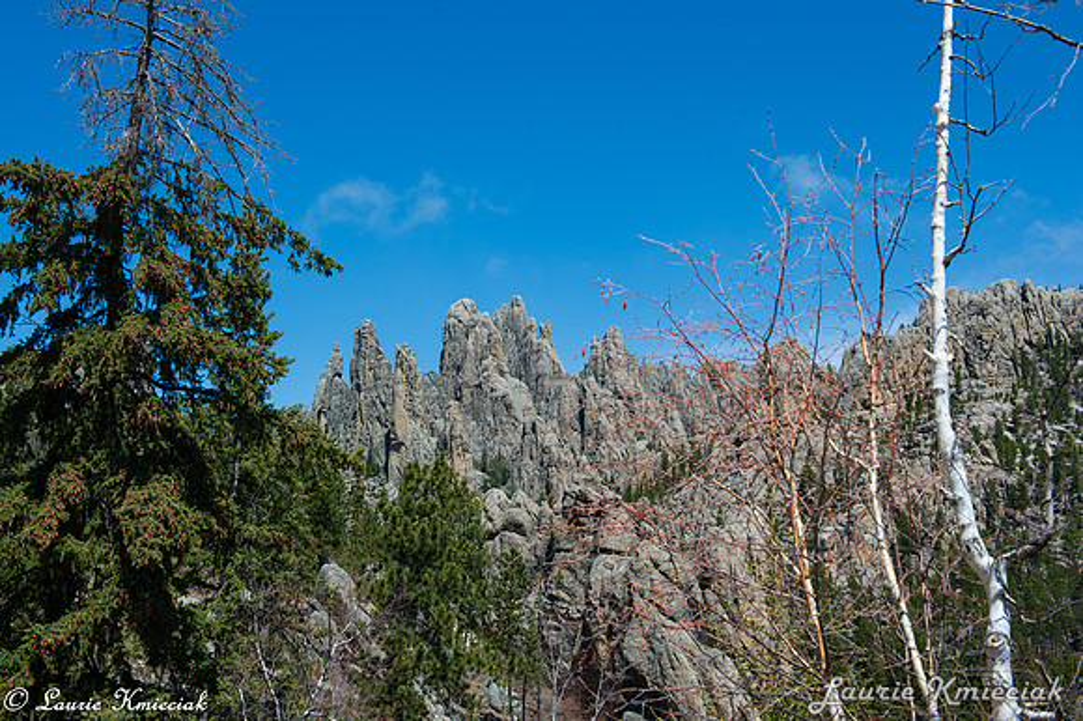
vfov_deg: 30.5
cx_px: 542
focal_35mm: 44
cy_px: 360
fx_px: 1323
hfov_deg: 44.5
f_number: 11
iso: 250
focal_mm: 44
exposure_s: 1/400
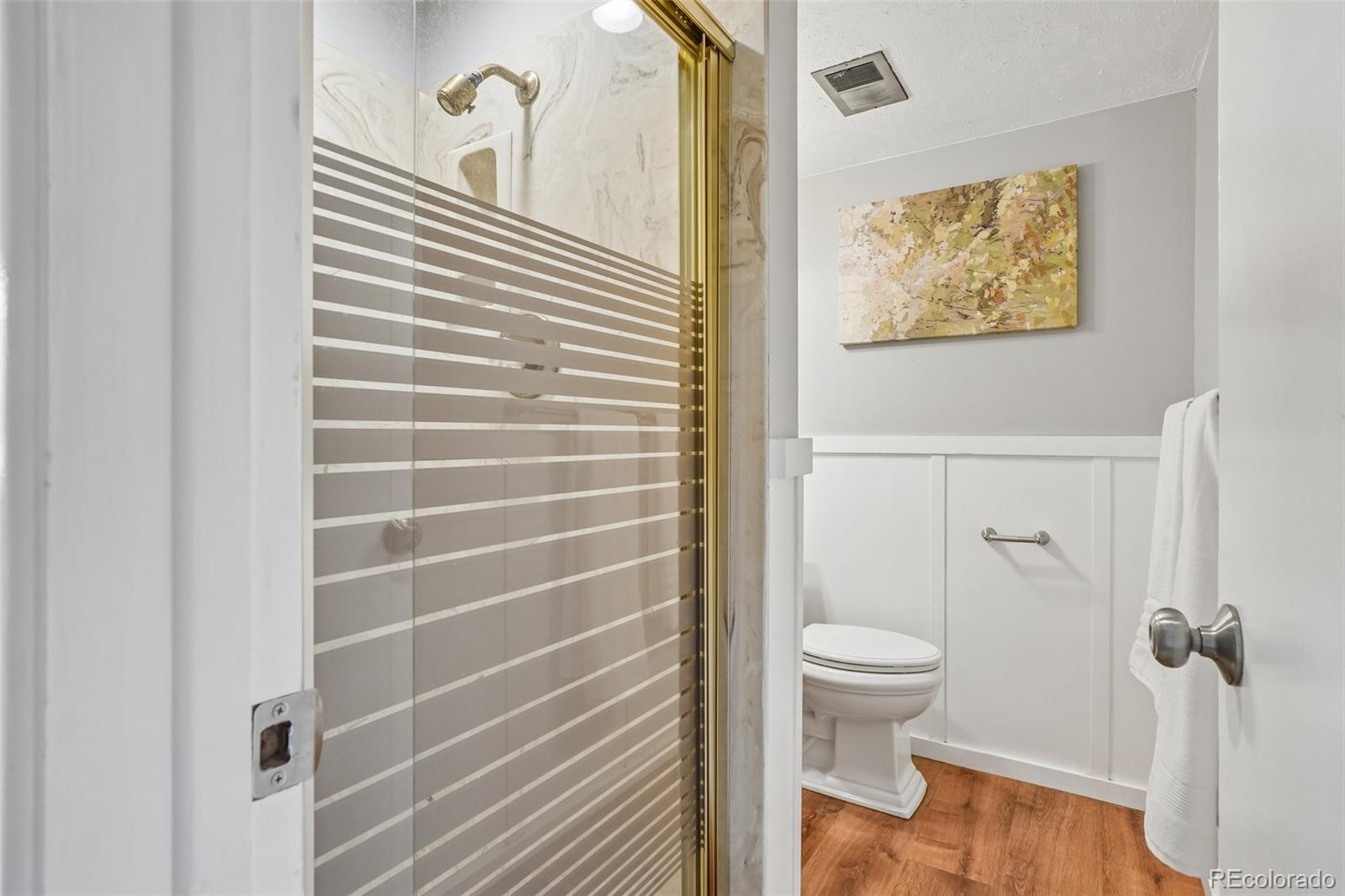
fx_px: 616
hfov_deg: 95.0
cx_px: 672
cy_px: 448
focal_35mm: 16
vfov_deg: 72.0
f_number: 8
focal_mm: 11
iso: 500
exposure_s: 1/15
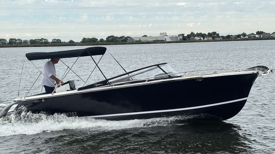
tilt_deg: -6.6
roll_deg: +1.8
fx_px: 554
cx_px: 141
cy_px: 100
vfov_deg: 15.9
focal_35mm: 76
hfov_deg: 27.9
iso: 32
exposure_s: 1/2151
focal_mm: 5.96
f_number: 1.6
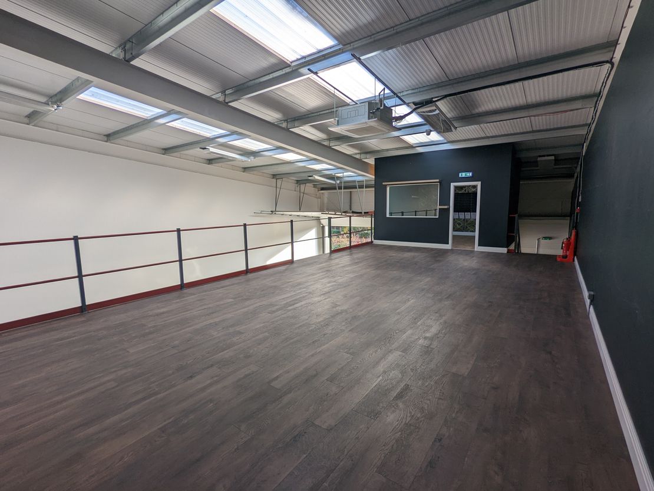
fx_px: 302
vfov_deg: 78.1
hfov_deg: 94.5
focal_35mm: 16
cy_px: 246
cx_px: 327
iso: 53
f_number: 2.2
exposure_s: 1/243
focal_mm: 2.35
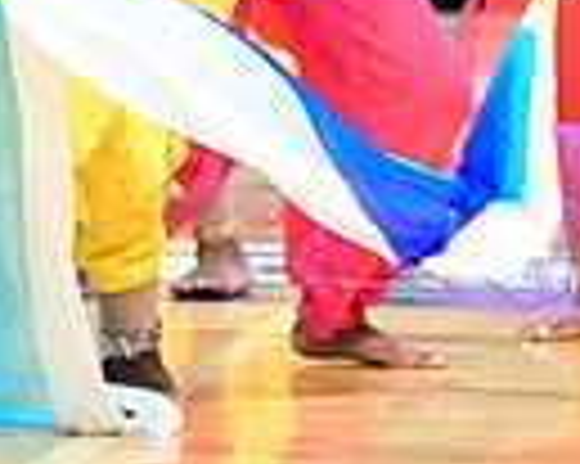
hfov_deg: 6.5
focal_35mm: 295
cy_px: -207
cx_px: 567
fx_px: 5060
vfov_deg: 5.2
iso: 6400
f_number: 3.2
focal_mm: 70
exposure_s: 1/1000
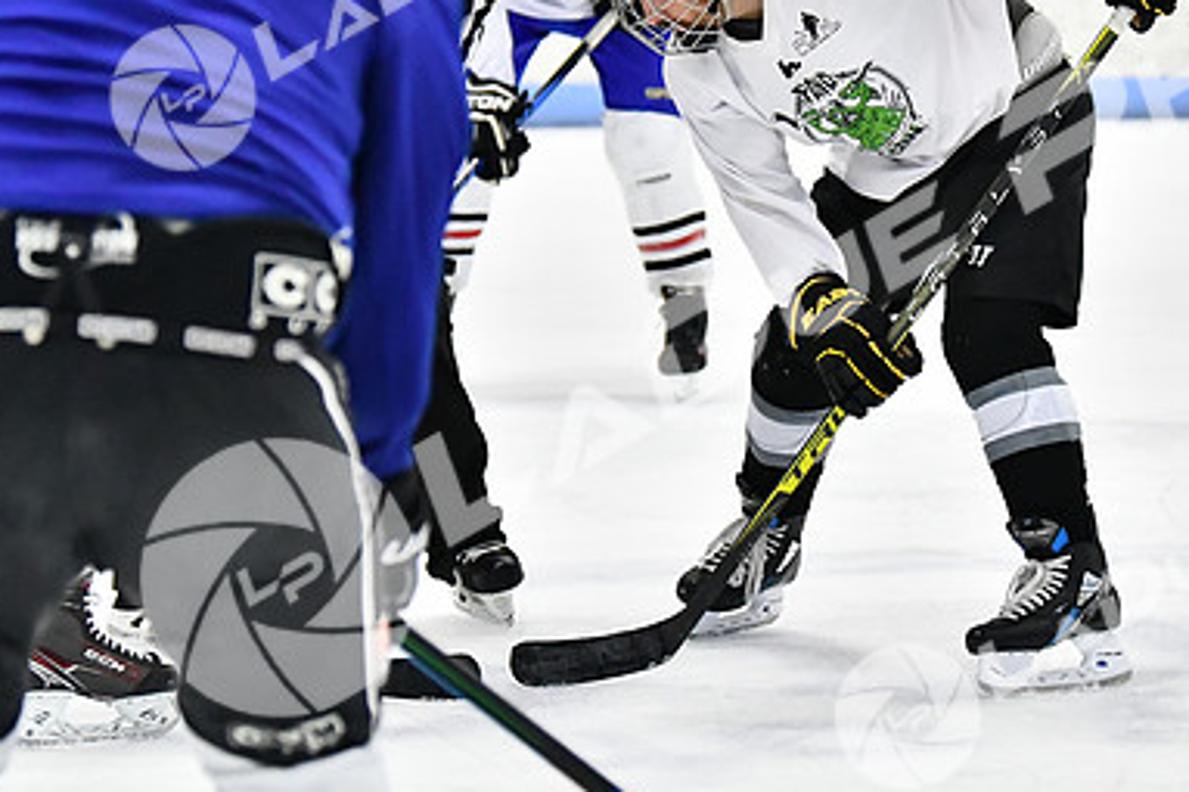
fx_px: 8253
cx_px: 829
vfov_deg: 5.5
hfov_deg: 8.2
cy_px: 259
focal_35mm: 250
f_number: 3.2
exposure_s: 1/1250
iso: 6400
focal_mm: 110
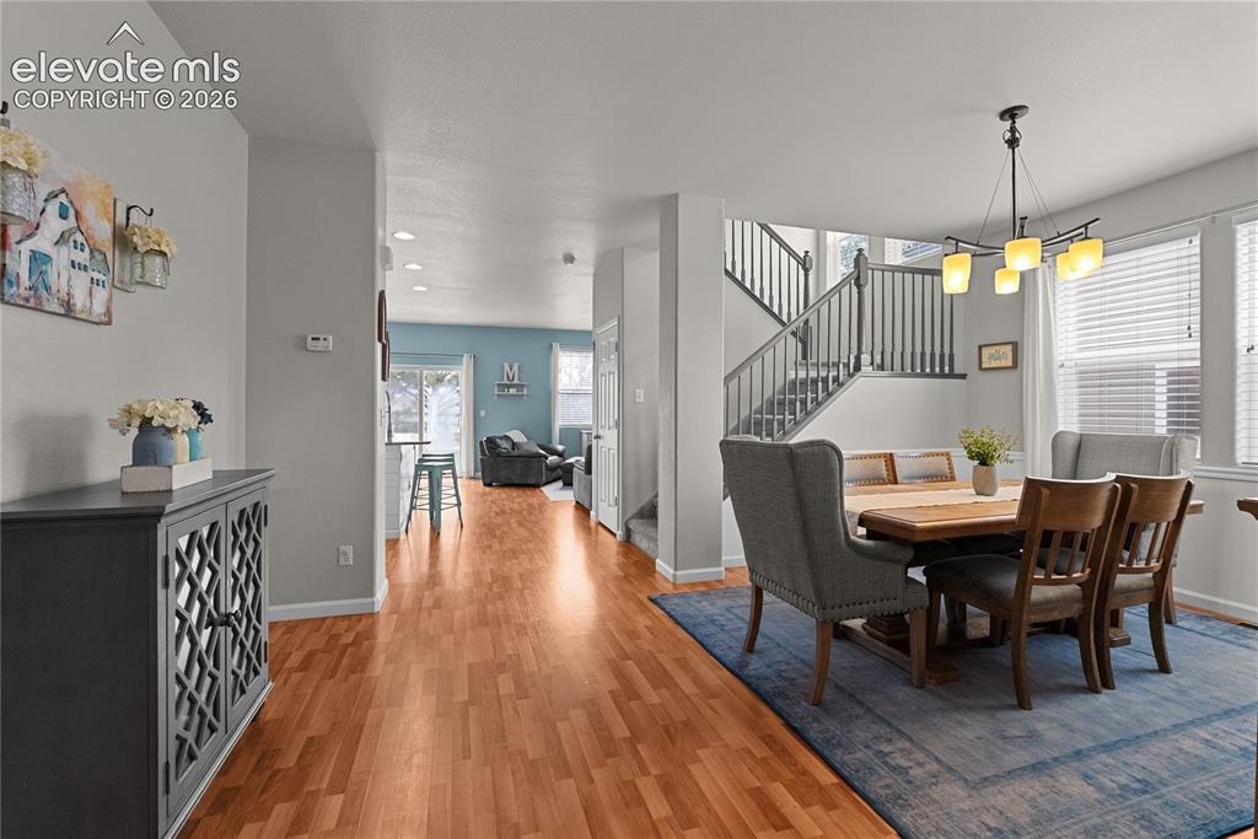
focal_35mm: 16
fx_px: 559
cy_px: 420
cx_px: 629
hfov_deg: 96.7
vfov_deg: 73.8
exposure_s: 1/50
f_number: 8
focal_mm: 16
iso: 2000
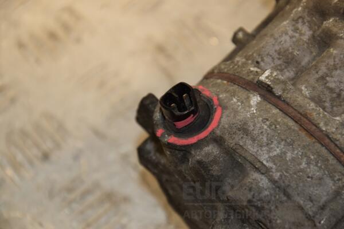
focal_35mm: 158
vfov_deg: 8.7
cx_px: 172
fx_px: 1505
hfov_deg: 13.0
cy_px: 114
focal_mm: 105
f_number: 6.3
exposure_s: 1/200
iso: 800
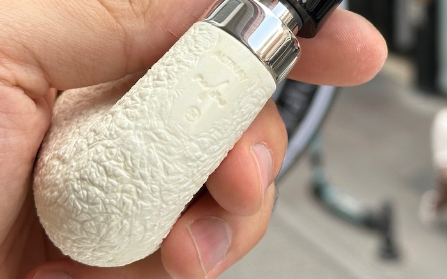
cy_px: 22
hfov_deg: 22.2
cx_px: 292
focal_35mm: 93
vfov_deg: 13.9
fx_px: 1133
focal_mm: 6.86
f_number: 1.78
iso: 64
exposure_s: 1/430
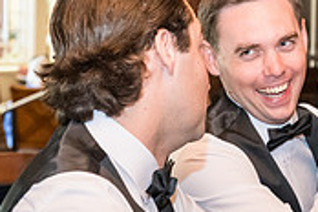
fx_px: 1298
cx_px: 345
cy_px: 74
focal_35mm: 147
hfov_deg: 13.7
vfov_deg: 9.3
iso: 5000
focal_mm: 44
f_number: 4
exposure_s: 1/320
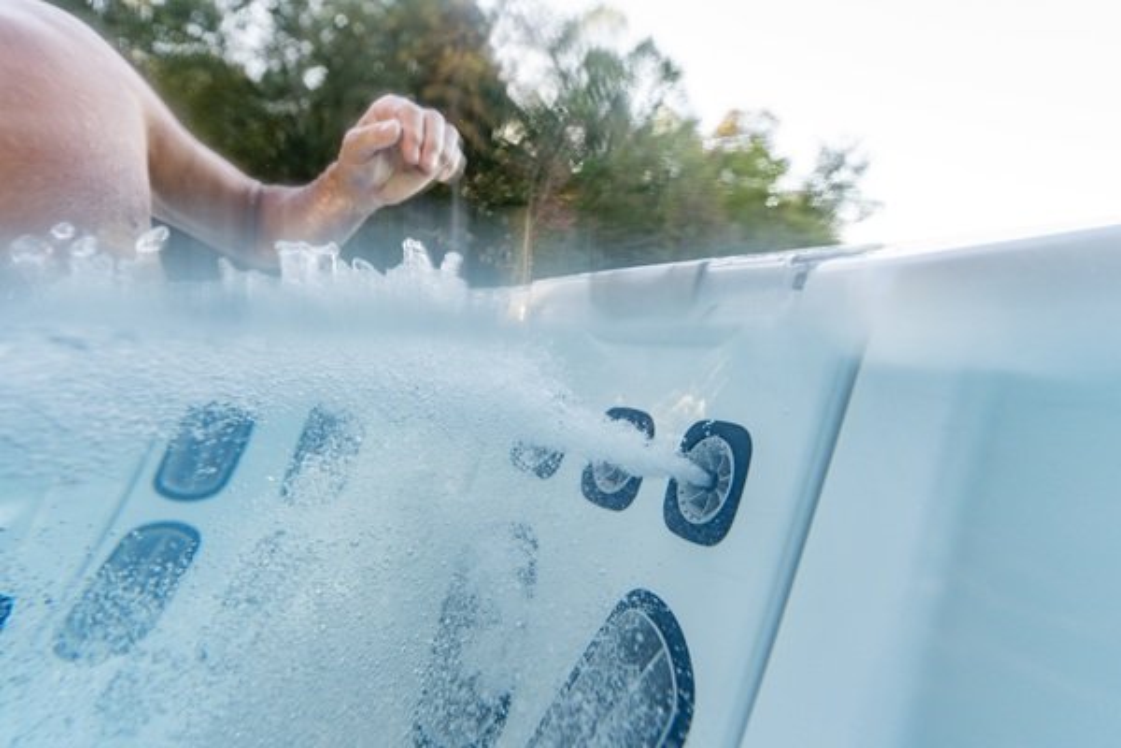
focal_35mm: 19
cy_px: 374
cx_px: 560
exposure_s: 1/1000
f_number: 2.8
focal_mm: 19
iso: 800
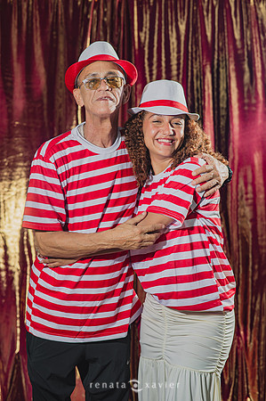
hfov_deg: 16.0
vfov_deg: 23.9
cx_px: 133
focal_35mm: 85
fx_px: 944
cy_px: 200
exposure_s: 1/200
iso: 200
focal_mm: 85
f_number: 2.8
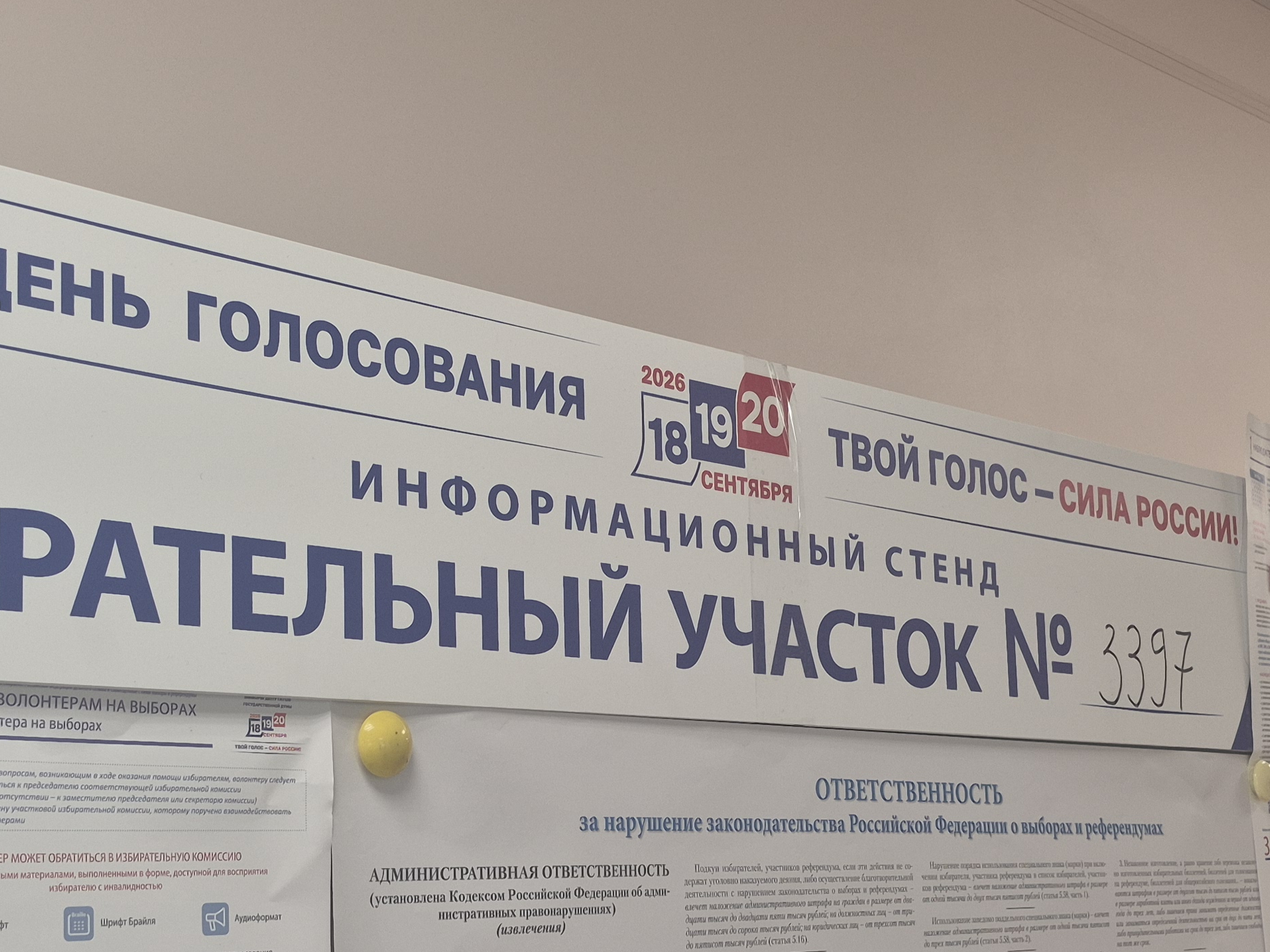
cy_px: 661
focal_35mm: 49
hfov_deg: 38.7
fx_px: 1797
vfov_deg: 29.4
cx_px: 483
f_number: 1.8
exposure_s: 1/100
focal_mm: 5.4
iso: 64
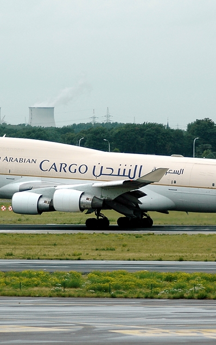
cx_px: 155
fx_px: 3011
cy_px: 179
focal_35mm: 320
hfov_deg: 4.1
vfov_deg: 6.6
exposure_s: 1/640
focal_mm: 130
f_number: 6.3
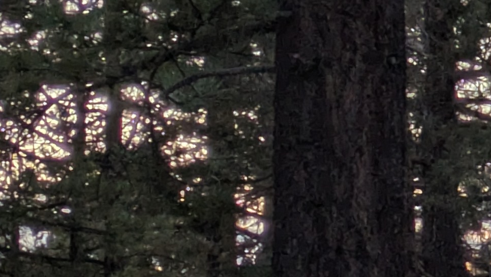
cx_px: 830
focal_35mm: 266
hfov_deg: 7.9
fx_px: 3464
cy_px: 289
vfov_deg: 4.6
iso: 68
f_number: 1.89
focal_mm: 5.43
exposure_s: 1/120
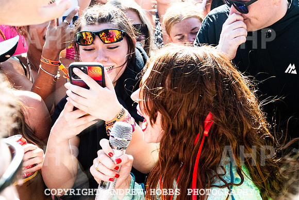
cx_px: 251
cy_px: 92
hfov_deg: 32.5
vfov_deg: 22.8
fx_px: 495
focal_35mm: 60
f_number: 4
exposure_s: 1/3200
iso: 400
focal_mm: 24
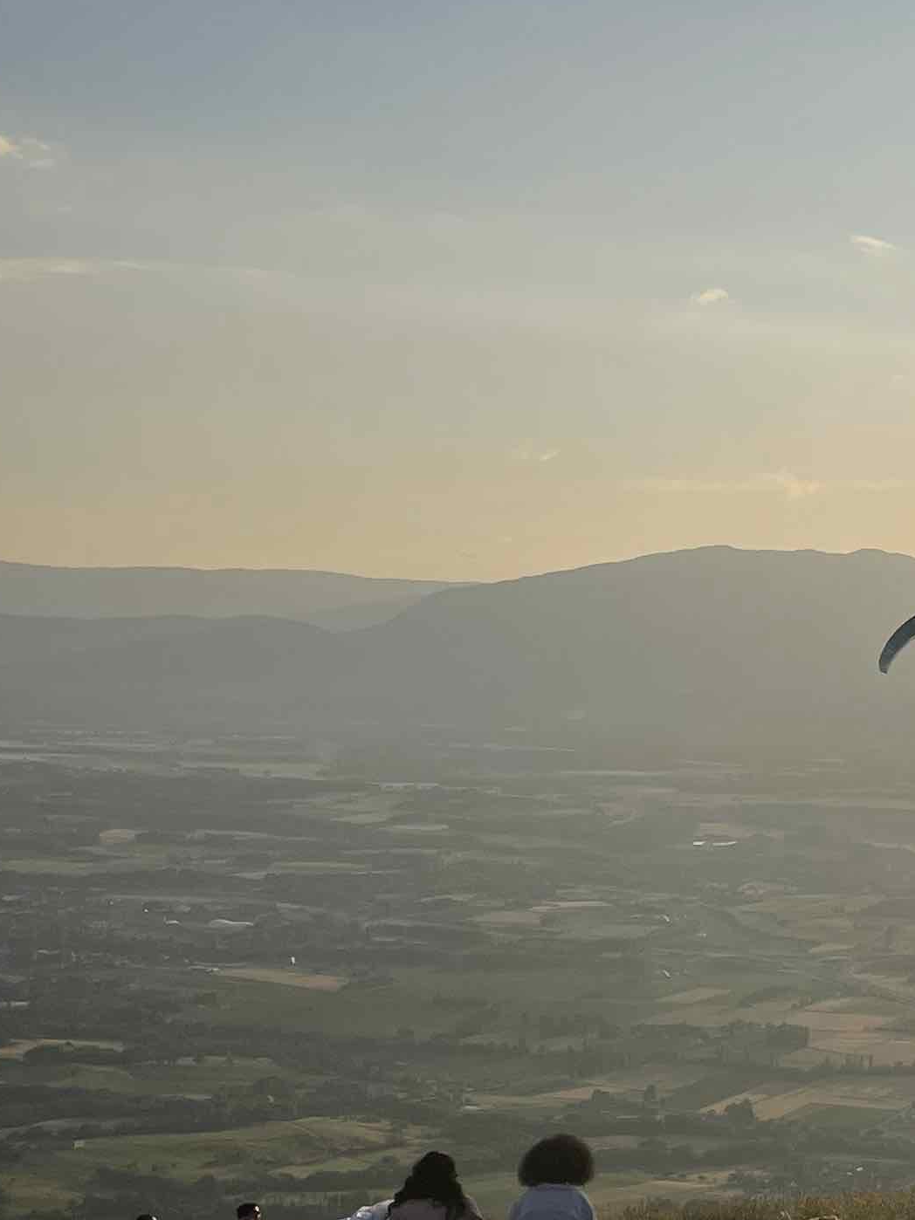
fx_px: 2644
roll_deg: -0.4
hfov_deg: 17.9
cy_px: 675
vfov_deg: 26.0
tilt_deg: -1.3
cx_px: 1308
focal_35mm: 75
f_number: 1.6
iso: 32
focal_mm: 4.2
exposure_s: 1/7299
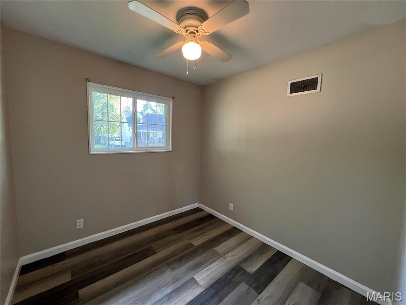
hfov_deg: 106.2
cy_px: 152
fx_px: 152
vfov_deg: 89.9
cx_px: 203
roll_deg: -1.9
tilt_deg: -5.9
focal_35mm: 13
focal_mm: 1.57
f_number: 1.8
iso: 200
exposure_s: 1/60
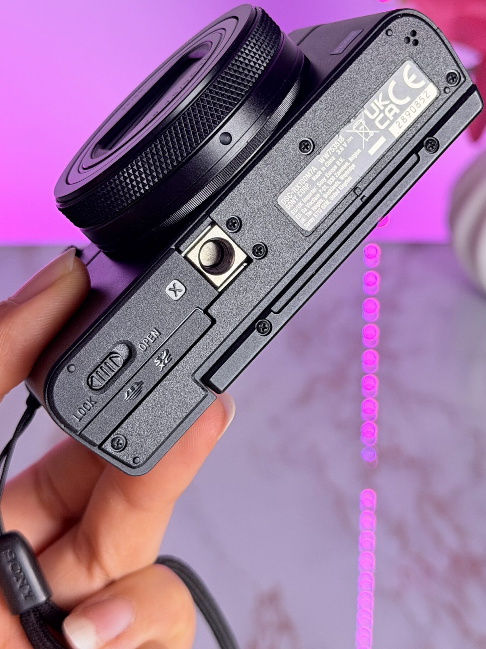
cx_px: 275
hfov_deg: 21.6
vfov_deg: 28.5
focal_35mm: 68
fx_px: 1273
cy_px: 249
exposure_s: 1/104
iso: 125
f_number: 1.78
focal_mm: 6.76
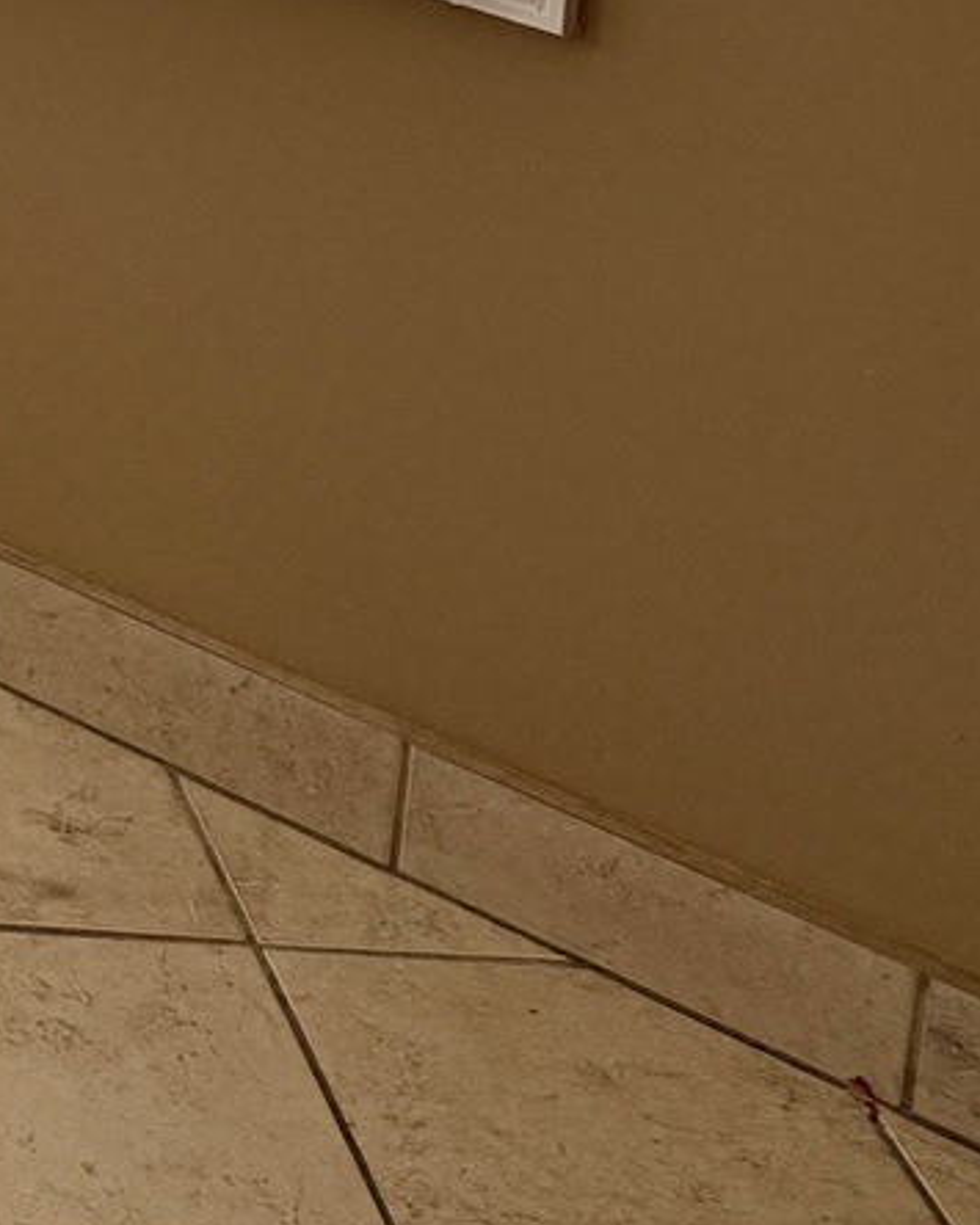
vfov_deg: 16.0
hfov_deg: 11.2
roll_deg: +0.4
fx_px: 3917
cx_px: -1576
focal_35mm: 108
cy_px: -712
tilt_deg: -11.6
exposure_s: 1/133
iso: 50
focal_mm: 6.76
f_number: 1.78
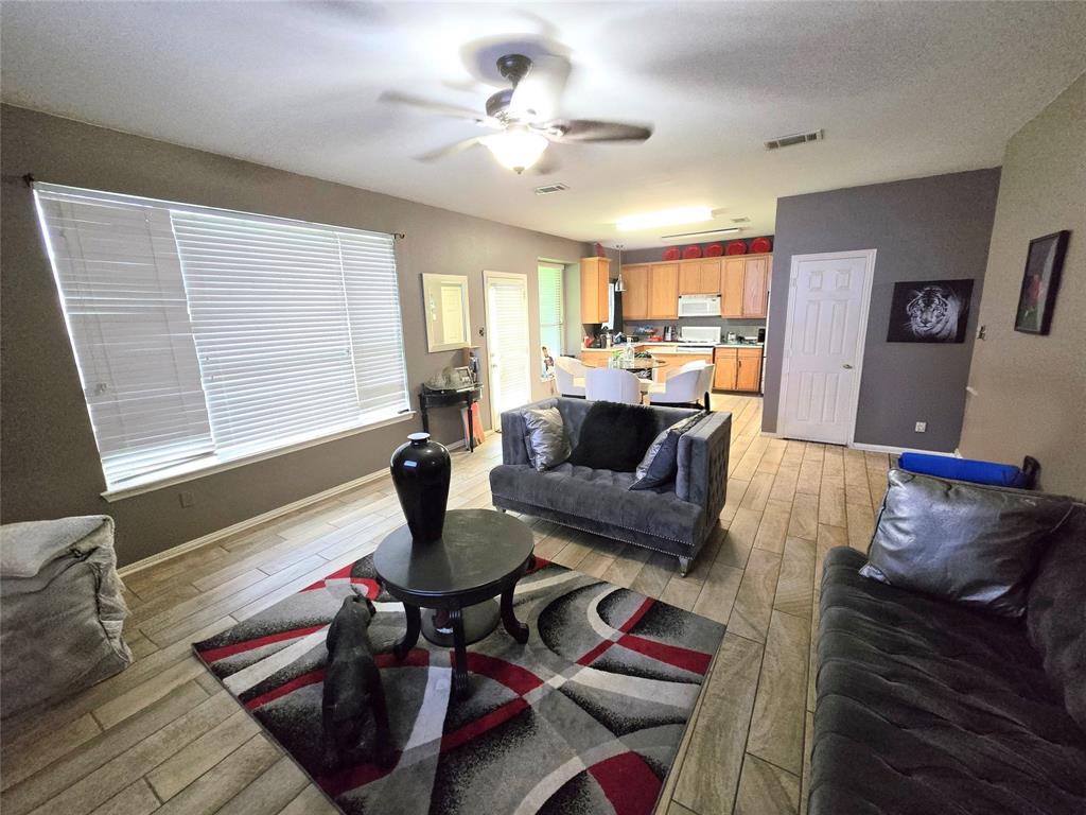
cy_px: 408
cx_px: 543
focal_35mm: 13
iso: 1000
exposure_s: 1/60
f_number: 2.2
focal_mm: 2.2
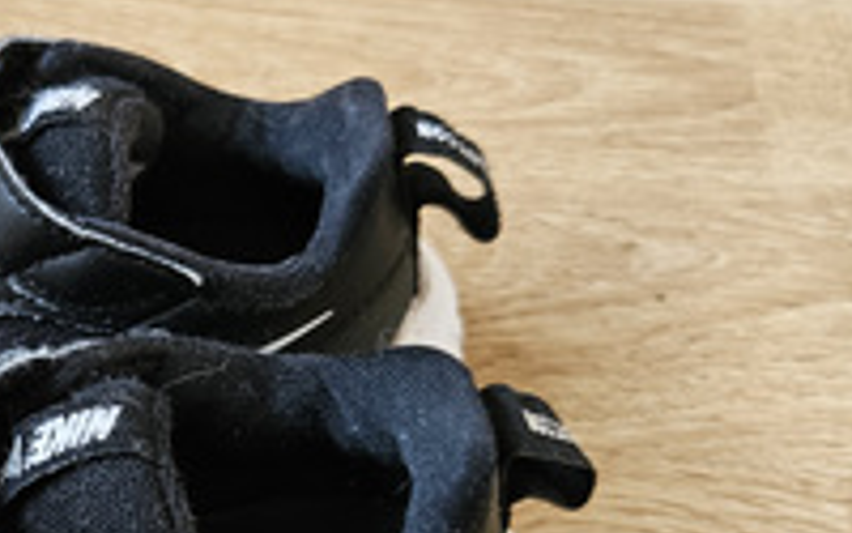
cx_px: 92
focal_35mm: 61
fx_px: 1416
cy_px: 392
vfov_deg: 21.1
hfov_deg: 31.9
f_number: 1.8
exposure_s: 1/100
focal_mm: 5.4
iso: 320
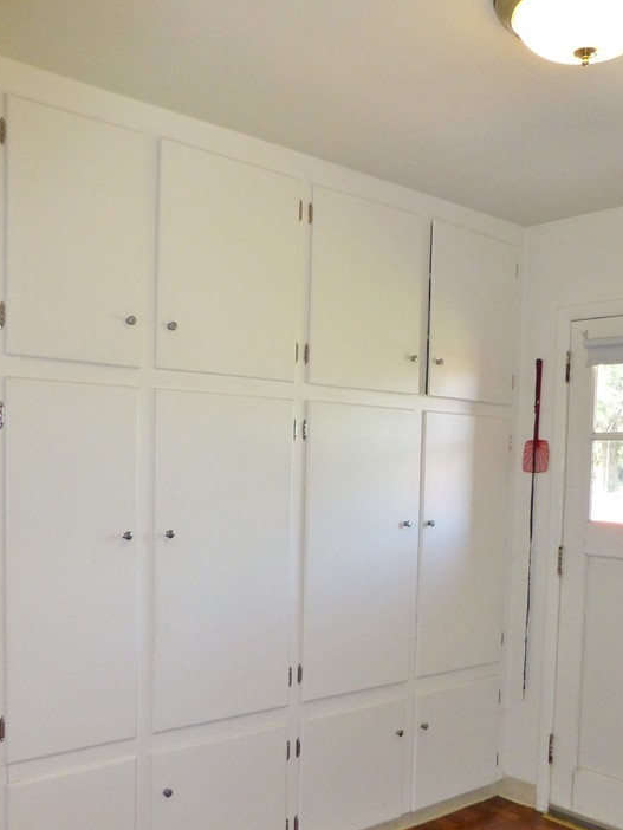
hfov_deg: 40.6
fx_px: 839
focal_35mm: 35
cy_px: 519
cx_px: 361
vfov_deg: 52.1
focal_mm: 4.3
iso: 400
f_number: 3.3
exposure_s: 1/60
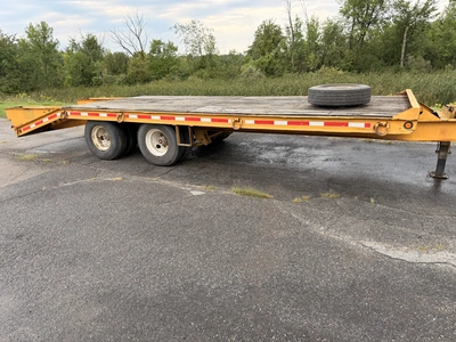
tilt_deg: -14.3
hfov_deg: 71.6
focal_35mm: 24
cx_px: 228
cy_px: 171
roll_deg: +4.9
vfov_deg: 56.8
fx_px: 316
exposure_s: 1/868
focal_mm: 6.76
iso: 100
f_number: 1.78
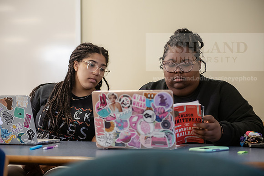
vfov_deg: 19.5
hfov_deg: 28.8
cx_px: 132
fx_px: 513
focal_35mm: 70
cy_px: 88
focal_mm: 70
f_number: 2.8
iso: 800
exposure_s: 1/200
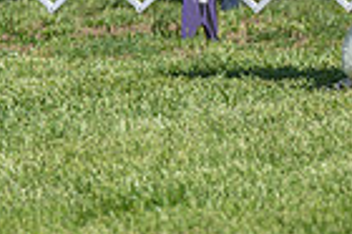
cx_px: 410
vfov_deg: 2.4
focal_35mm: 559
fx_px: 5459
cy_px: -107
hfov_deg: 3.7
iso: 200
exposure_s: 1/1000
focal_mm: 135
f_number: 5
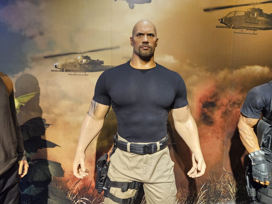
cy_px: 102
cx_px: 136
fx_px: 181
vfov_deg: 58.9
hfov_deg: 73.9
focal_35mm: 23
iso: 500
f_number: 1.8
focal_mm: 5.4
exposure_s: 1/26
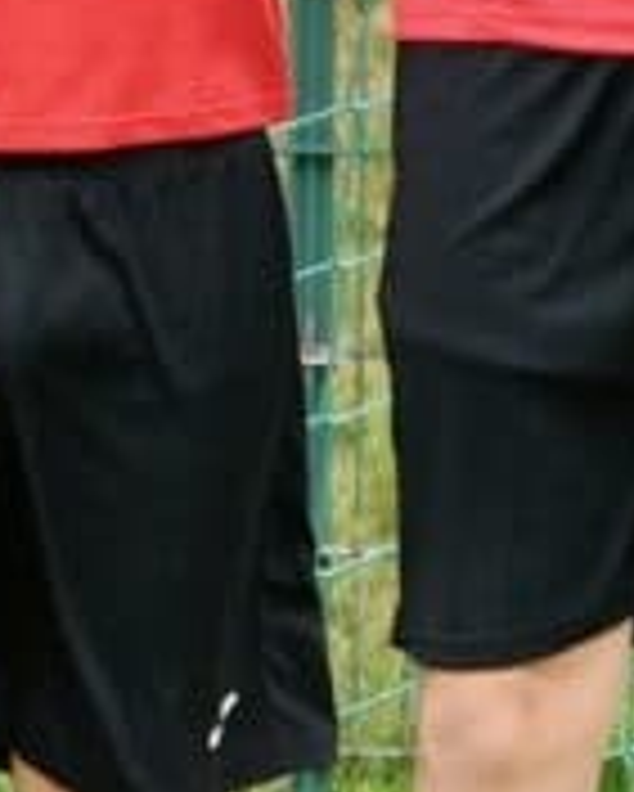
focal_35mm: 480
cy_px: 124
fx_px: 11249
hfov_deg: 3.1
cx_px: -1790
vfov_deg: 4.0
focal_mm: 44
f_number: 2.8
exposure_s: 1/800
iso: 400
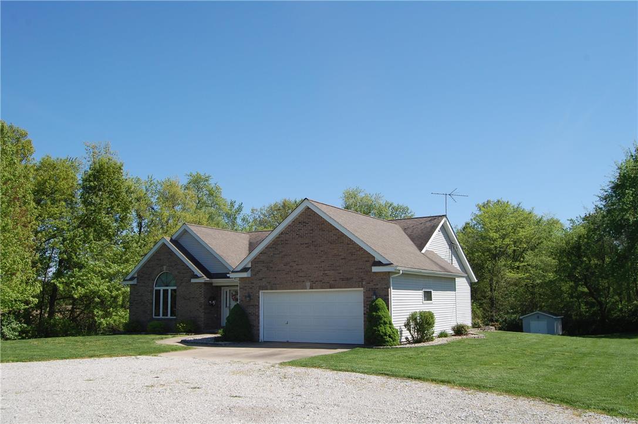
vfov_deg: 39.9
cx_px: 319
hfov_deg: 57.3
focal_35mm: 33
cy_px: 212
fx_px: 584
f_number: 9
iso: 200
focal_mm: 22
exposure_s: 1/320
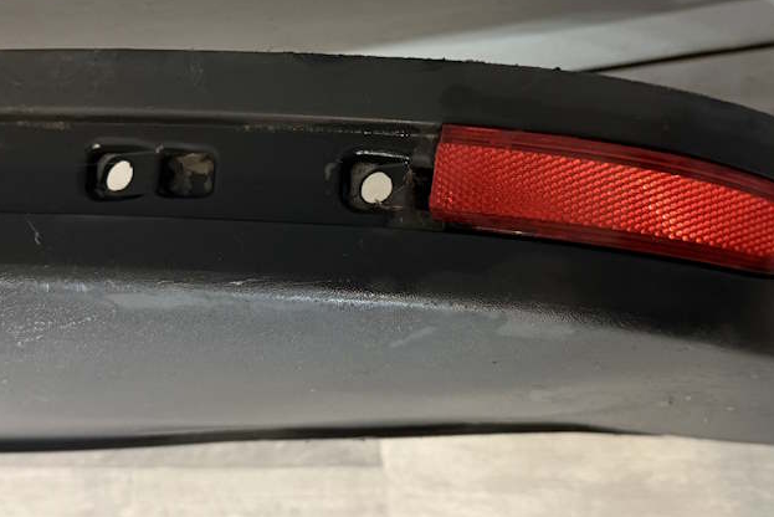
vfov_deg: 32.6
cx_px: 343
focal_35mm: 41
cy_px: 203
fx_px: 882
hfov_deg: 47.3
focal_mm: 6.76
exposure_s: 1/33
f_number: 1.78
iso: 640
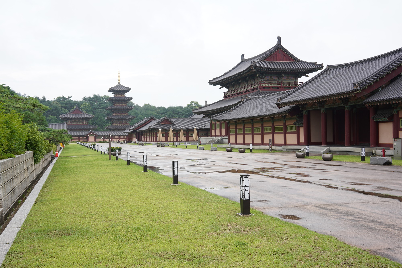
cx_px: 201
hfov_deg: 54.4
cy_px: 134
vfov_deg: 37.9
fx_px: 391
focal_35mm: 35
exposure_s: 1/80
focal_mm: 35
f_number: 9
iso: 200
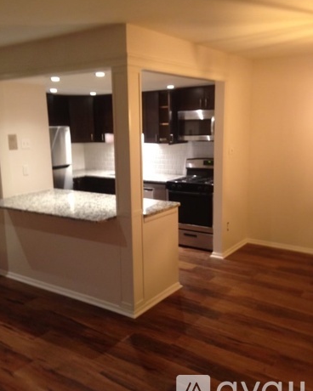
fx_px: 405
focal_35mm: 35
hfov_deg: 42.2
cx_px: 154
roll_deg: +1.5
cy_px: 196
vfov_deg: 51.5
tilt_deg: -11.8
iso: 125
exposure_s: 1/20
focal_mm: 4.12
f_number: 2.4
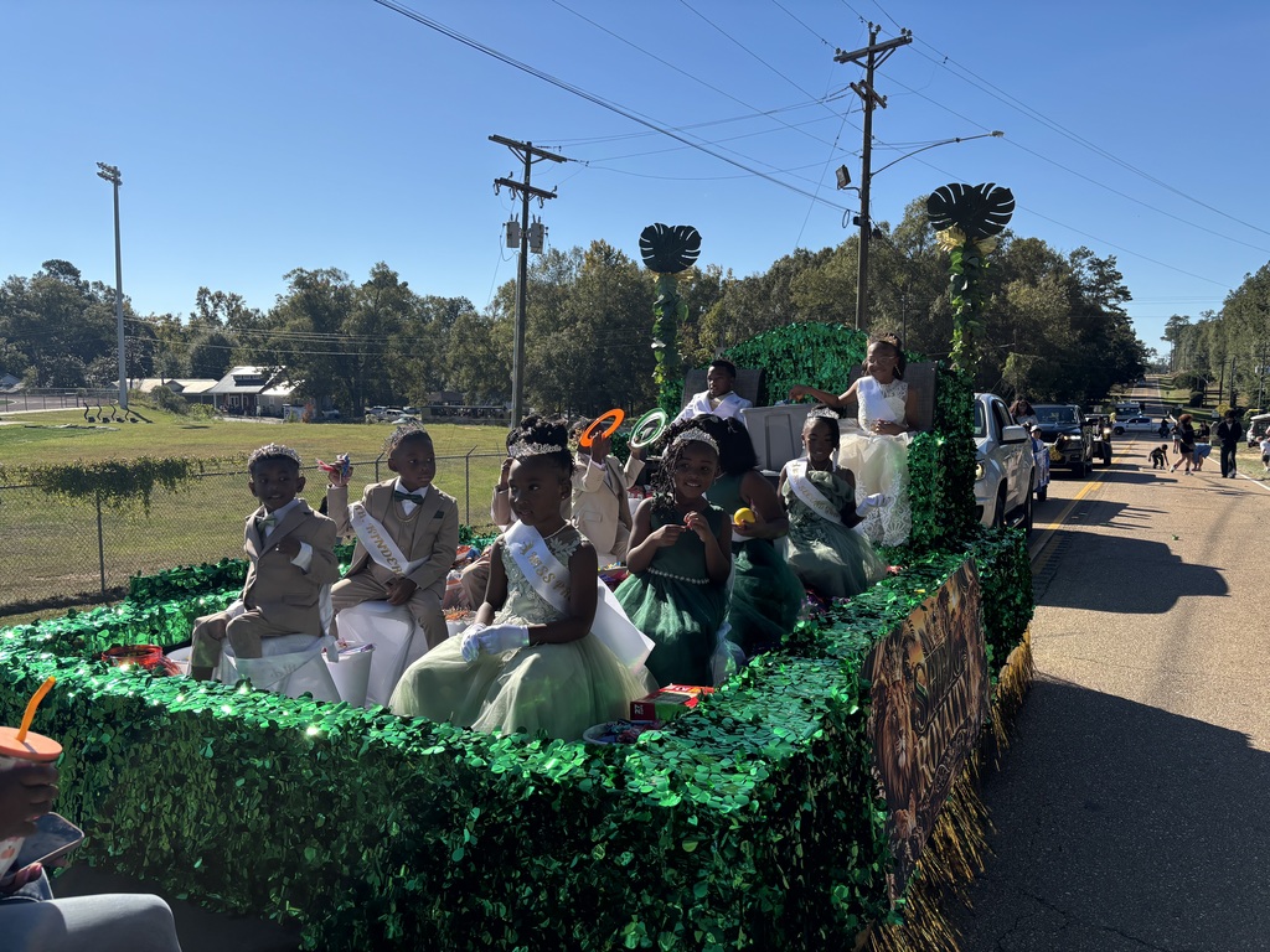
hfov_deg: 67.3
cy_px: 476
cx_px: 635
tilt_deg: -6.9
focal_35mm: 26
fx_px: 954
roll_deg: +0.3
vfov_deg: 53.1
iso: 50
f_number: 1.6
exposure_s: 1/1984
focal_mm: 5.96
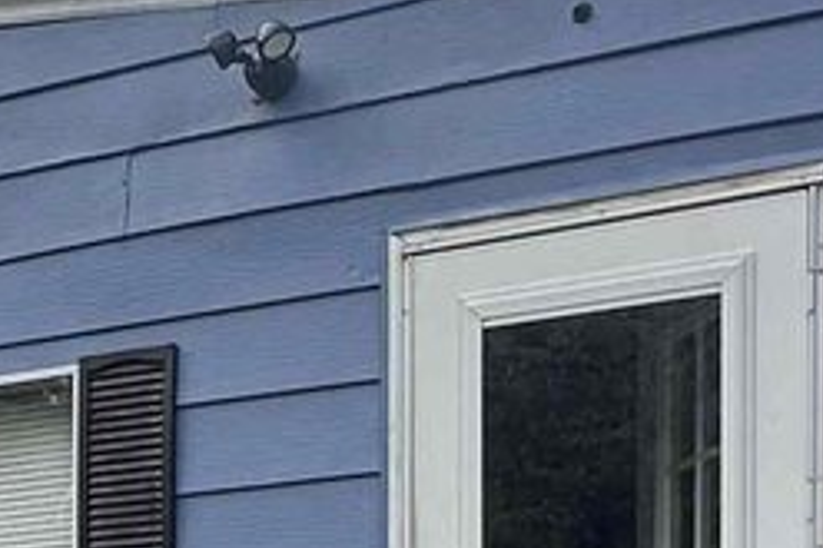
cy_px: 917
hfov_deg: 20.6
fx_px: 2147
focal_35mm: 94
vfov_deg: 13.4
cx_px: -90
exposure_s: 1/334
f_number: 2.2
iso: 40
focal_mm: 2.22
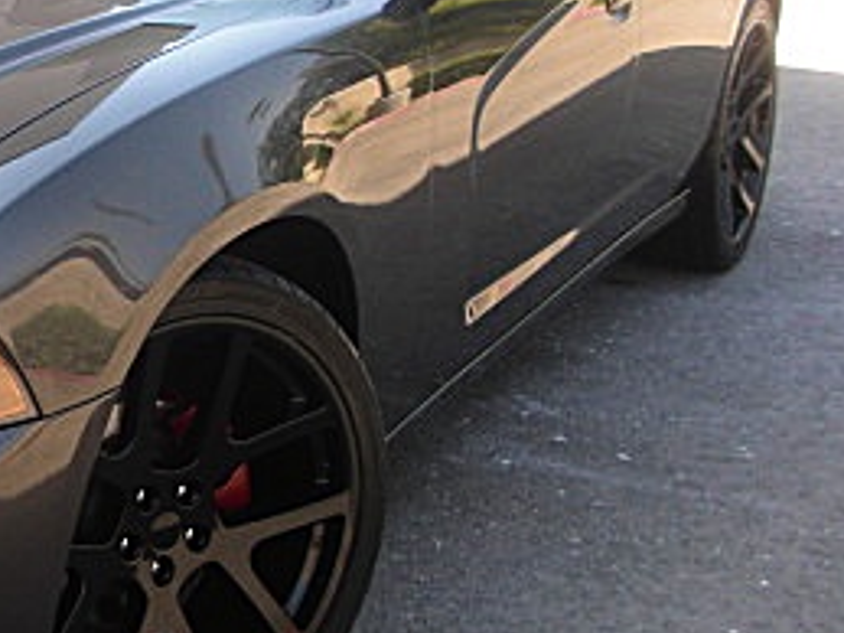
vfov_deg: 16.6
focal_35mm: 89
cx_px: -114
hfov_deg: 20.8
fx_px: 2169
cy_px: 307
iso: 50
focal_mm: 6.3
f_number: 2.8
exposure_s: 1/125
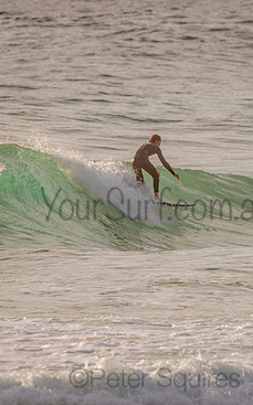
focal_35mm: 988
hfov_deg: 1.3
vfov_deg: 2.1
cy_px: 188
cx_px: 147
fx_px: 10913
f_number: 5.6
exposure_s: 1/2000
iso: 160
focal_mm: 500
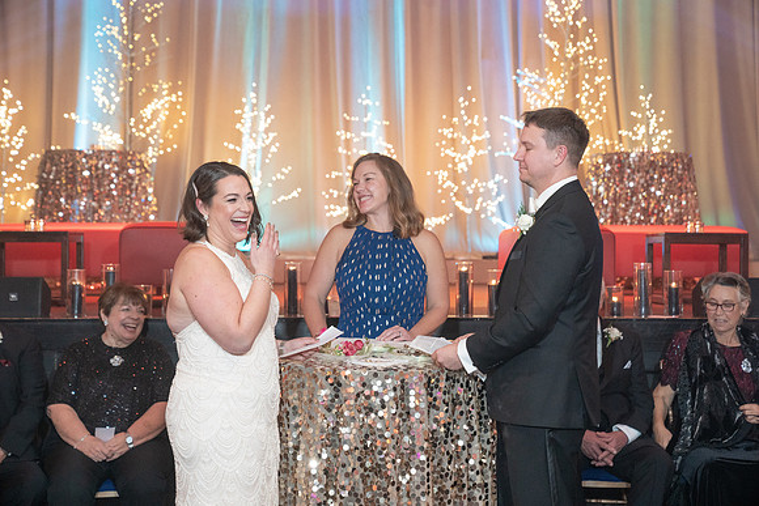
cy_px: 253
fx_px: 1476
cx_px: 380
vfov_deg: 19.5
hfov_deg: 28.8
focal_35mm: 70
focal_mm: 70
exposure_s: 1/125
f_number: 4
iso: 4000
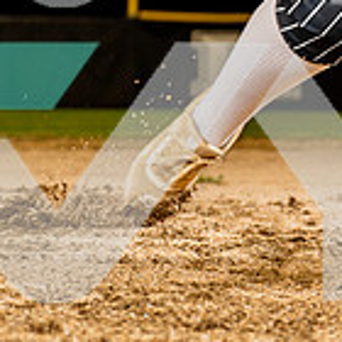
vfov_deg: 8.1
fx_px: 2381
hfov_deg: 8.1
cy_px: -123
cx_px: 474
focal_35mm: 213
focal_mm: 55
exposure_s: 1/250
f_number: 4
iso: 500
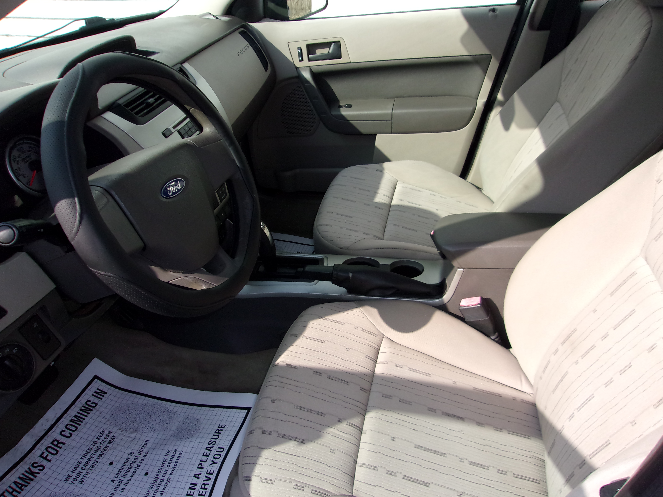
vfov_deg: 51.4
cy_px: 248
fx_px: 517
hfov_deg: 65.3
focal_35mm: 27
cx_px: 332
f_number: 10.4
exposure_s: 1/100
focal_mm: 4.9
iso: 200
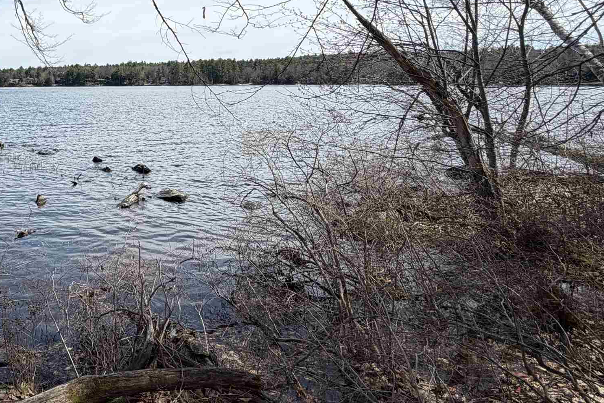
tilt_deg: -1.9
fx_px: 503
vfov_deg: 42.5
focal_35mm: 30
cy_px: 111
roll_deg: +1.7
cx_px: 73
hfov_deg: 54.8
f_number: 2.2
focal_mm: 2.22
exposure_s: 1/554
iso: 40
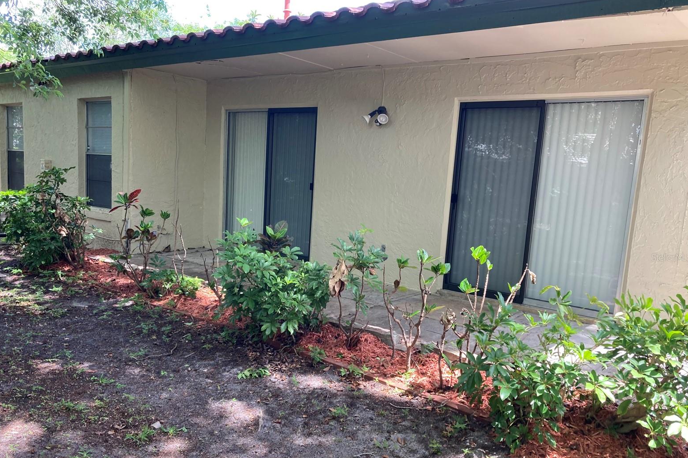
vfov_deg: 43.5
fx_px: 573
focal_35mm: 30
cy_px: 257
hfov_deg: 61.9
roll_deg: -3.9
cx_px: 339
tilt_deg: -7.7
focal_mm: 3.99
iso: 32
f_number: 1.8
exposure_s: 1/121
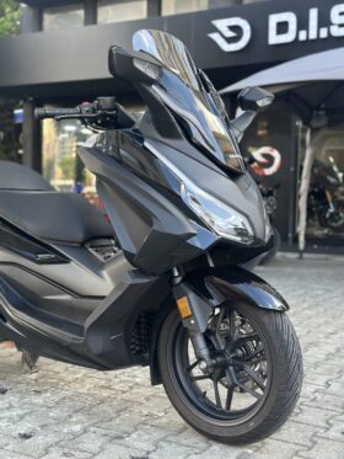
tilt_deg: -1.6
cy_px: 230
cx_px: 172
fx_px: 636
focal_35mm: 48
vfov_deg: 39.6
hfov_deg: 30.3
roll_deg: -1.3
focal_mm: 6.86
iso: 80
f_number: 1.78
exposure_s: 1/173
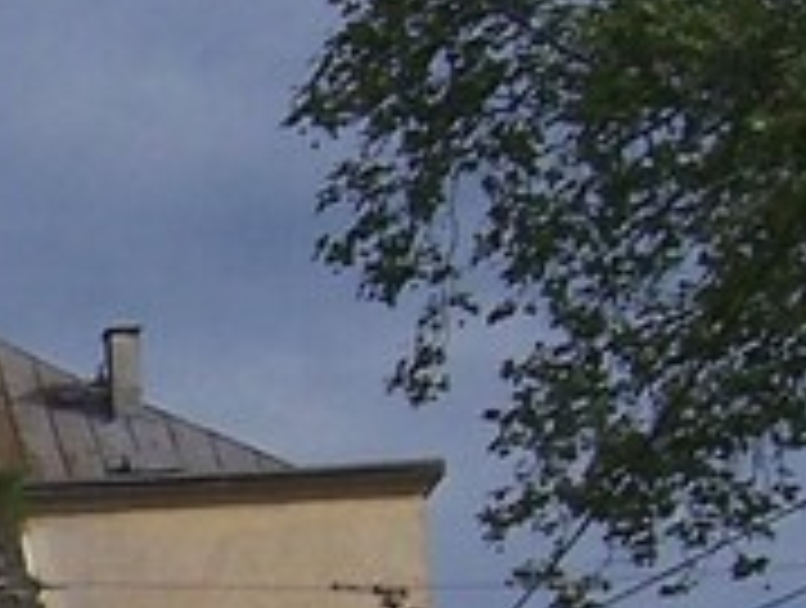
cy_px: 662
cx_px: -817
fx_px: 4993
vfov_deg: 6.9
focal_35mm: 214
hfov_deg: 8.7
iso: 80
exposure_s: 1/800
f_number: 4.5
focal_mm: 6.2
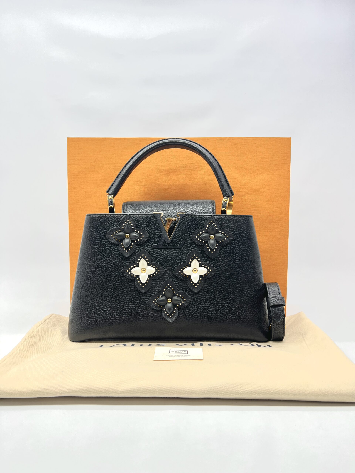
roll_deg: -0.9
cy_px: 236
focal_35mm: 26
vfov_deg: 67.3
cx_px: 178
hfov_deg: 53.1
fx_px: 356
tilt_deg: -5.6
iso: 40
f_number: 1.5
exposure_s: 1/100
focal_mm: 5.7
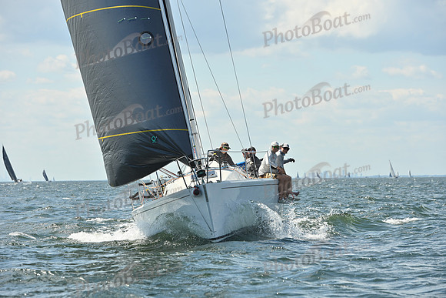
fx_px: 2107
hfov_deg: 12.1
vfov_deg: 8.1
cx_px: 223
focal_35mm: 170
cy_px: 149
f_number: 7.1
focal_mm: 170
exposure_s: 1/1250
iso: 250
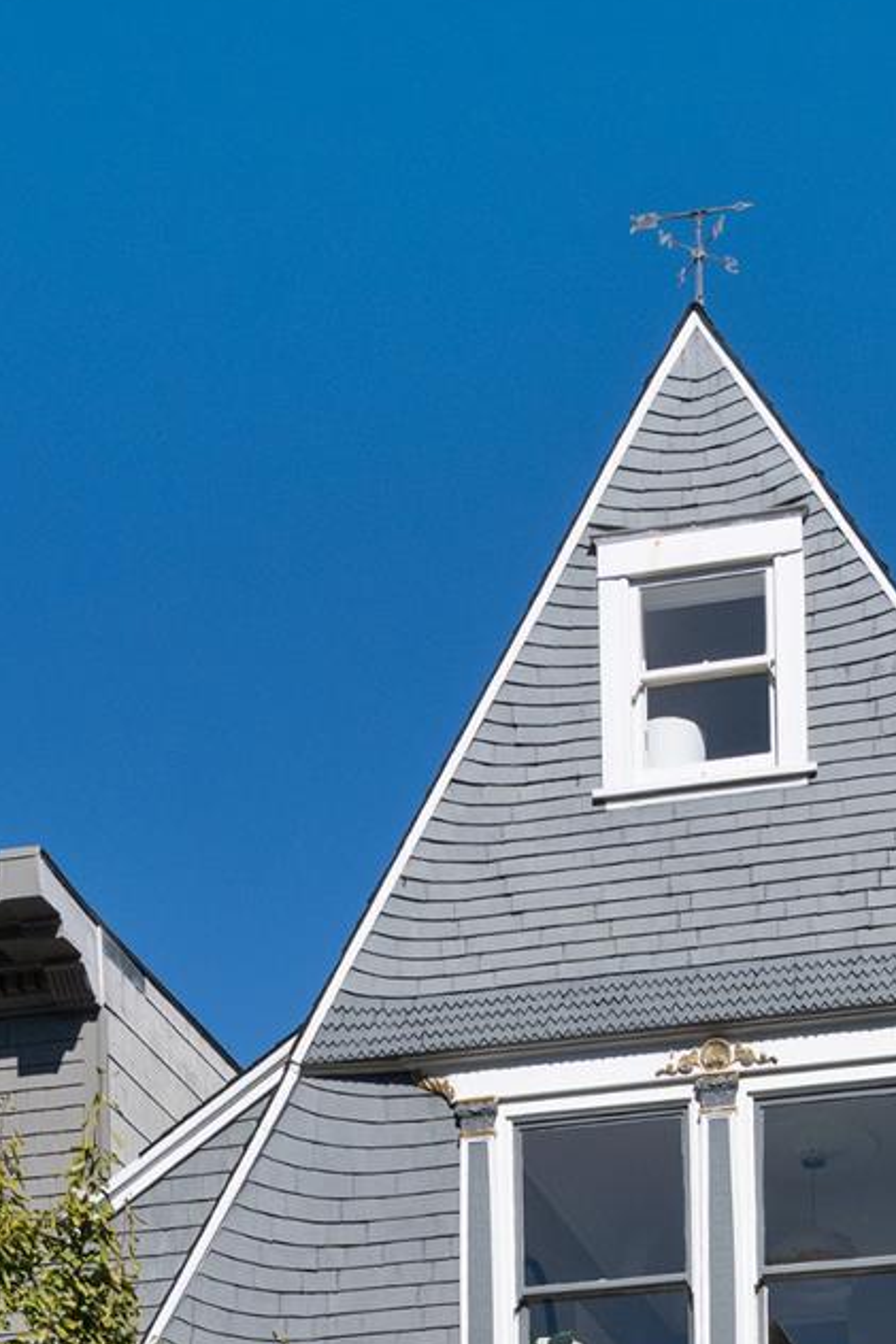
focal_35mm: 83
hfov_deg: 16.3
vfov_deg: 23.2
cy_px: 1426
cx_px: 740
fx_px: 3100
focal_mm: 23.5
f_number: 9
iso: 400
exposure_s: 1/1000
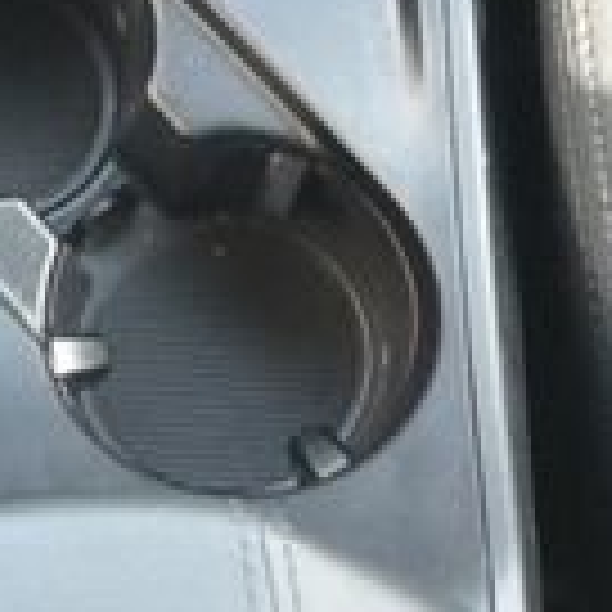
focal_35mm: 173
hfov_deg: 10.1
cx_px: 50
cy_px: 353
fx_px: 3460
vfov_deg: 10.1
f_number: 3.5
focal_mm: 10
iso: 450
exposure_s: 1/60
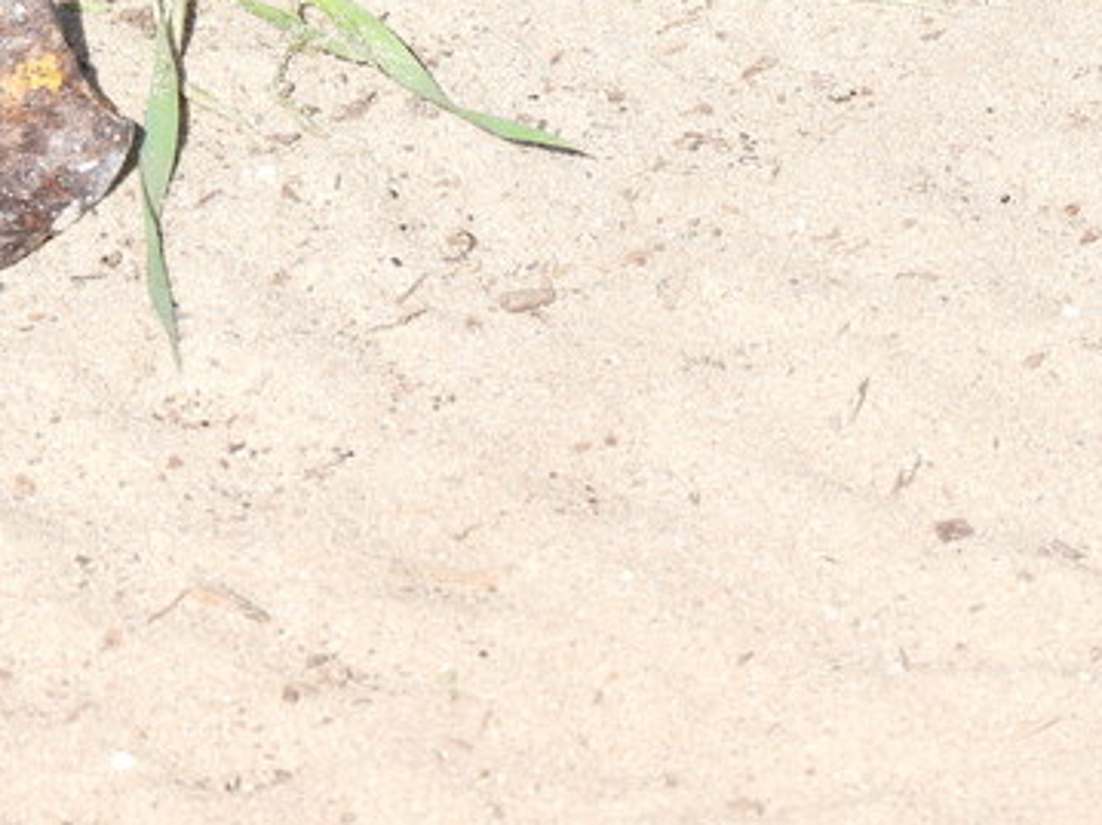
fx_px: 37807
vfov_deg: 1.3
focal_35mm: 1188
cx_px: 1147
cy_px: -113
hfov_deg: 1.7
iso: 100
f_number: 5.6
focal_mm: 89.2
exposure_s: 1/200
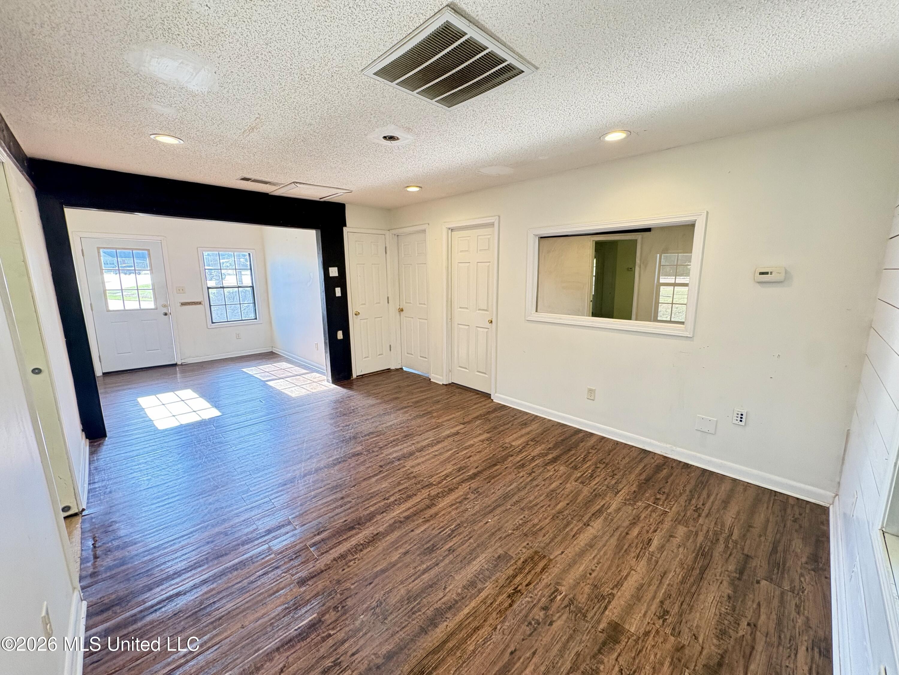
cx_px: 450
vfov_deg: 85.7
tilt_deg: -10.0
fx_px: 364
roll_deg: +1.0
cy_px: 338
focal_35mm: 14
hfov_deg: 102.1
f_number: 2.2
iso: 250
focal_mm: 2.22
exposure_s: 1/60
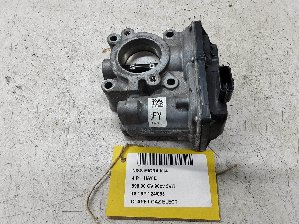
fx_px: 242
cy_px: 114
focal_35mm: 28
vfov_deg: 49.8
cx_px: 155
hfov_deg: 63.4
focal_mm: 2.91
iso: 80
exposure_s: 1/50
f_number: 1.9
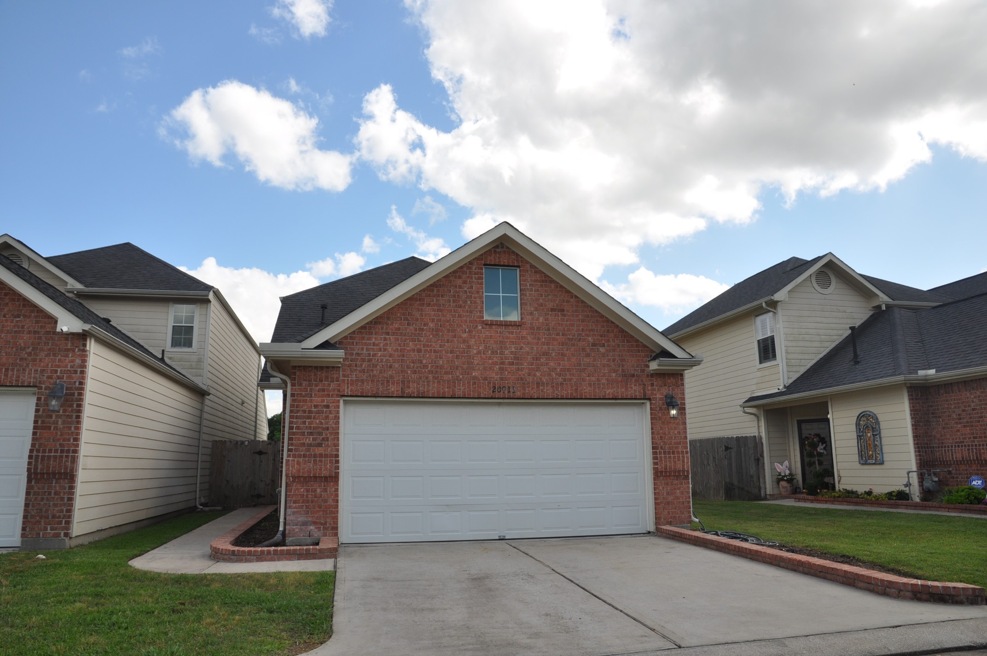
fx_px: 657
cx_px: 494
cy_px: 328
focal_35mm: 24
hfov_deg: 73.8
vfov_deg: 53.0
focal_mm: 16
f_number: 11
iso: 200
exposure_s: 1/200
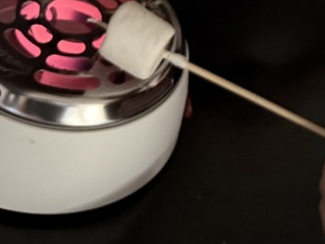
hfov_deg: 21.5
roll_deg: -25.3
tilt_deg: -24.4
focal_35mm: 85
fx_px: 798
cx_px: 378
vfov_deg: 16.1
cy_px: -106
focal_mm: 6.76
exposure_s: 1/30
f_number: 1.78
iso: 1250
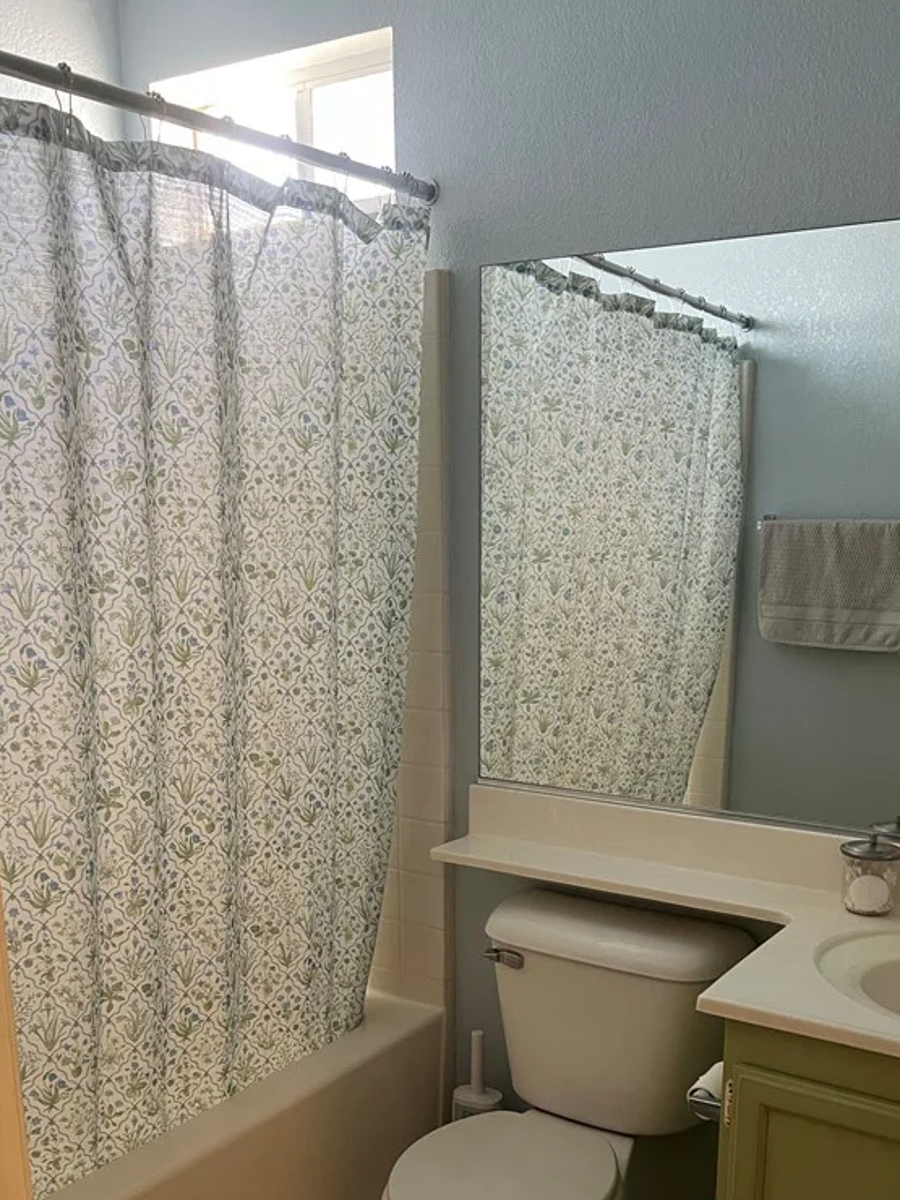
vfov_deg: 50.2
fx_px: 1248
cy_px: 821
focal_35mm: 36
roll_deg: -0.1
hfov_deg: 39.6
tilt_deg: -14.9
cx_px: 504
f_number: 1.5
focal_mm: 5.7
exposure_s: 1/60
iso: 200
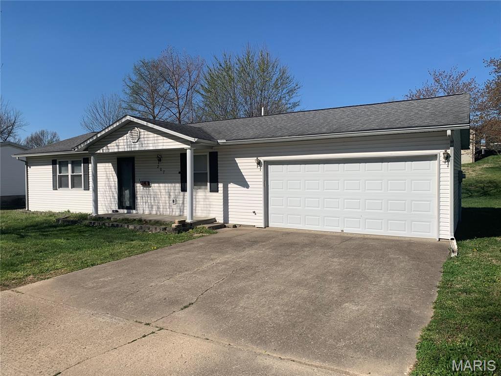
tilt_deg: -2.3
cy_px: 188
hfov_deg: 67.3
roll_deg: +1.5
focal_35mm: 26
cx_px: 250
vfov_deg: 53.1
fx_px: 376
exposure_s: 1/4098
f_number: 1.8
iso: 25
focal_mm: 4.25
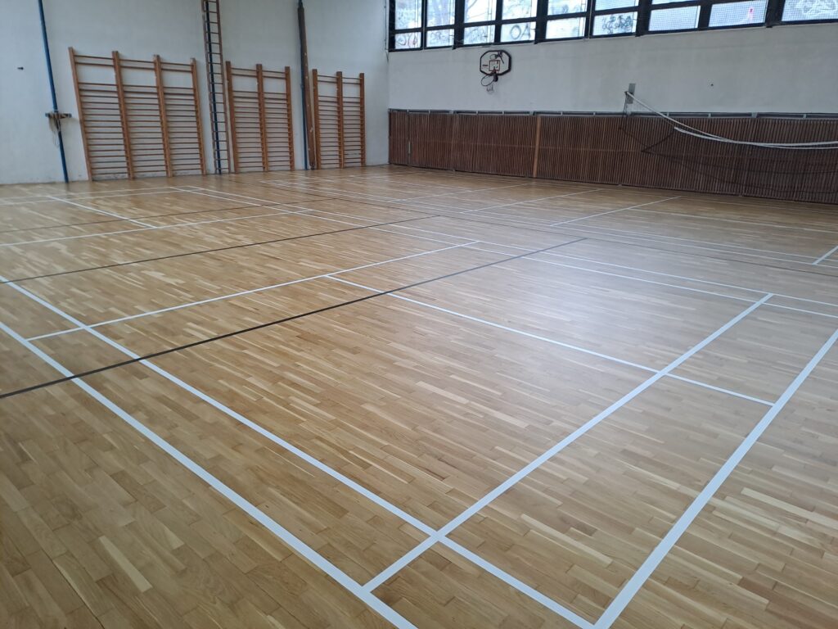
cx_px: 419
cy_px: 314
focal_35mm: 25
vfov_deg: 54.9
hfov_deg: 69.4
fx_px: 605
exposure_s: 1/50
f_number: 1.8
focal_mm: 4.65
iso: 250
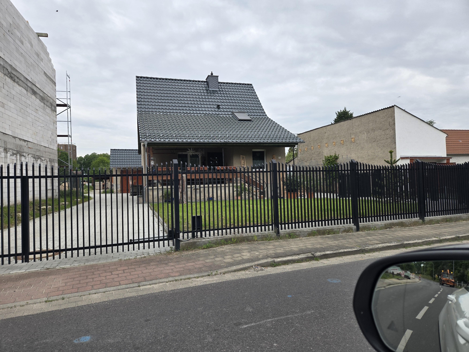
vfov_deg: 58.9
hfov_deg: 73.9
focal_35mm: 23
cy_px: 176
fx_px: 312
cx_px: 234
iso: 64
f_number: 1.8
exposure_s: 1/2921
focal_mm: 5.4
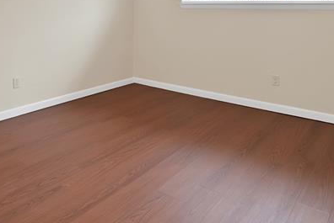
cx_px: 126
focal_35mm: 31
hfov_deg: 59.5
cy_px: -1
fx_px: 288
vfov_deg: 37.8
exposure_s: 1/3
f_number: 9
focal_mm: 12
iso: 640
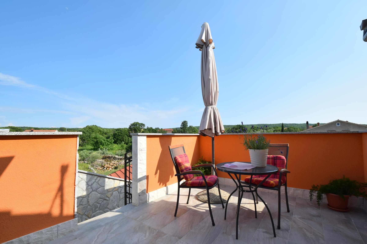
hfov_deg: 100.4
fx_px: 153
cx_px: 184
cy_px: 122
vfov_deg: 77.3
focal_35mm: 15
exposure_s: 1/320
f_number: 9
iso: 200
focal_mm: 10
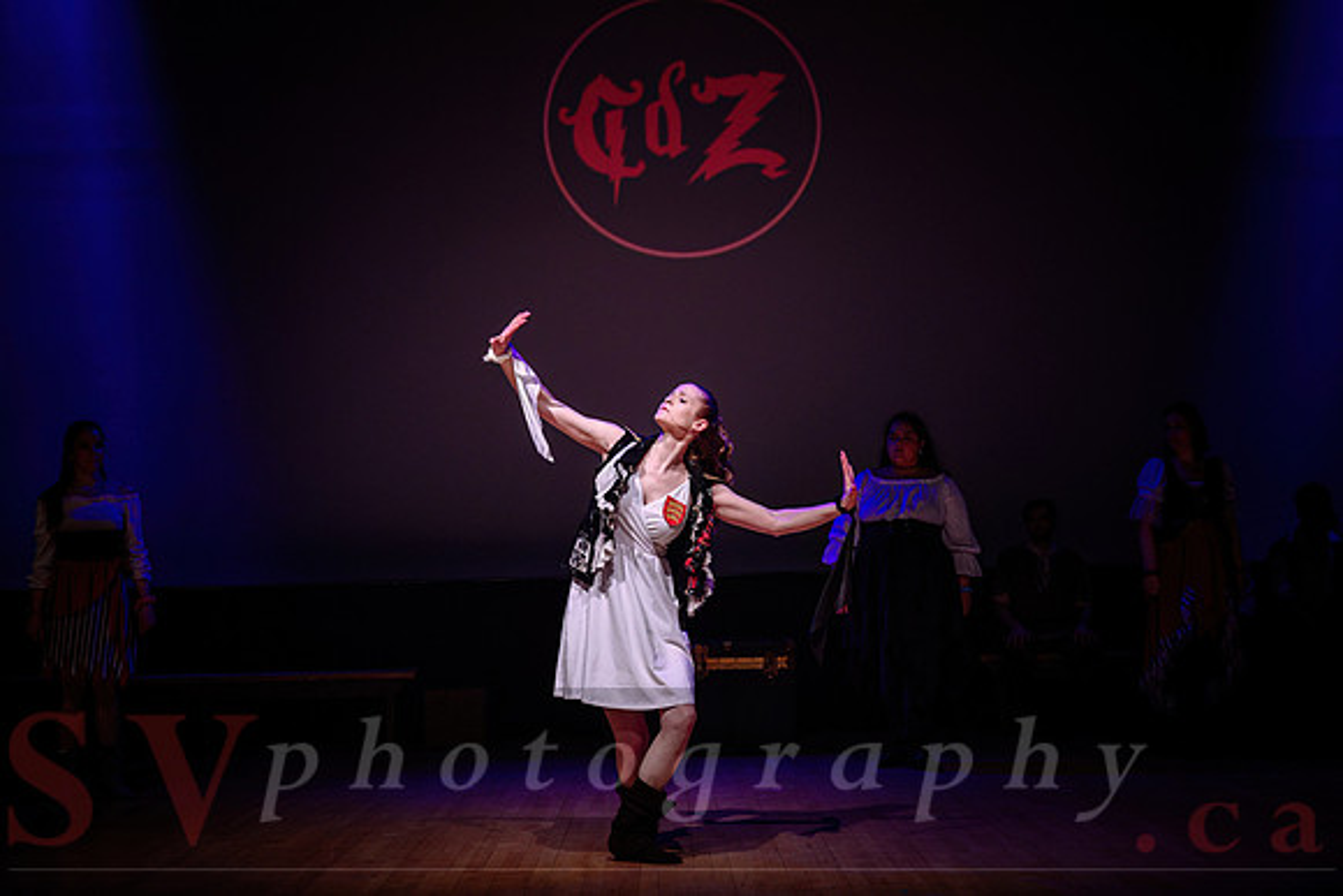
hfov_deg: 36.1
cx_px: 671
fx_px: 2061
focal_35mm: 55
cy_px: 475
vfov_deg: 24.5
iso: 1600
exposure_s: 1/320
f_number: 2.8
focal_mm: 51
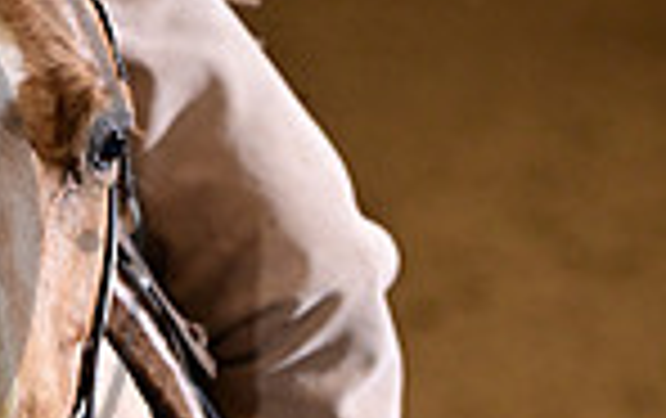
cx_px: -392
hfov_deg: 2.6
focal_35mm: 797
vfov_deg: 1.7
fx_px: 14488
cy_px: 240
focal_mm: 200
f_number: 4.5
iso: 2000
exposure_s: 1/200
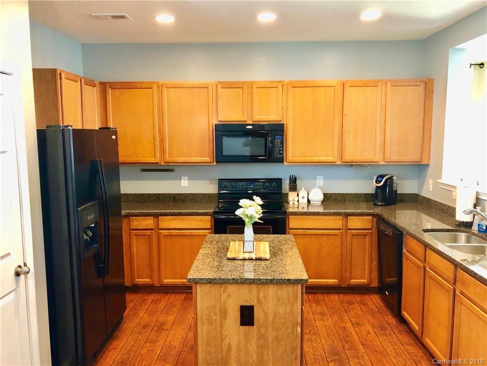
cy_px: 183
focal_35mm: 28
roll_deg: -0.2
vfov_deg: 49.7
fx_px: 394
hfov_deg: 63.4
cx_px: 244
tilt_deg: -7.1
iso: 100
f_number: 1.8
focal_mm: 3.99
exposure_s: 1/15
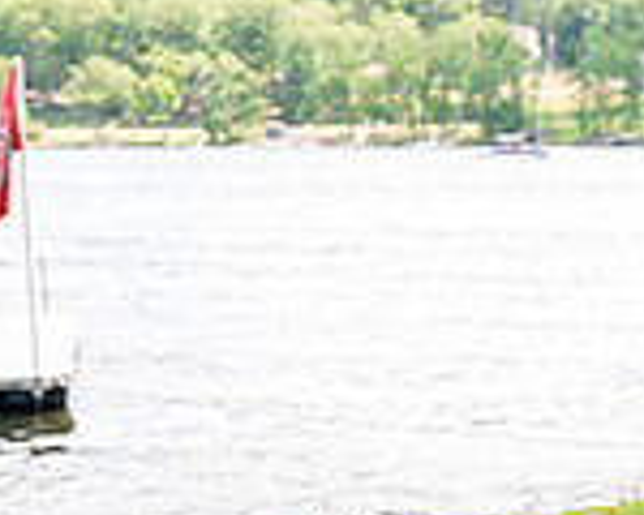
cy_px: 135
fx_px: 1658
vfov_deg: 17.6
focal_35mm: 87
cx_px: 893
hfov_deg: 19.8
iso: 100
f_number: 2.8
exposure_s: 1/250
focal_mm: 24
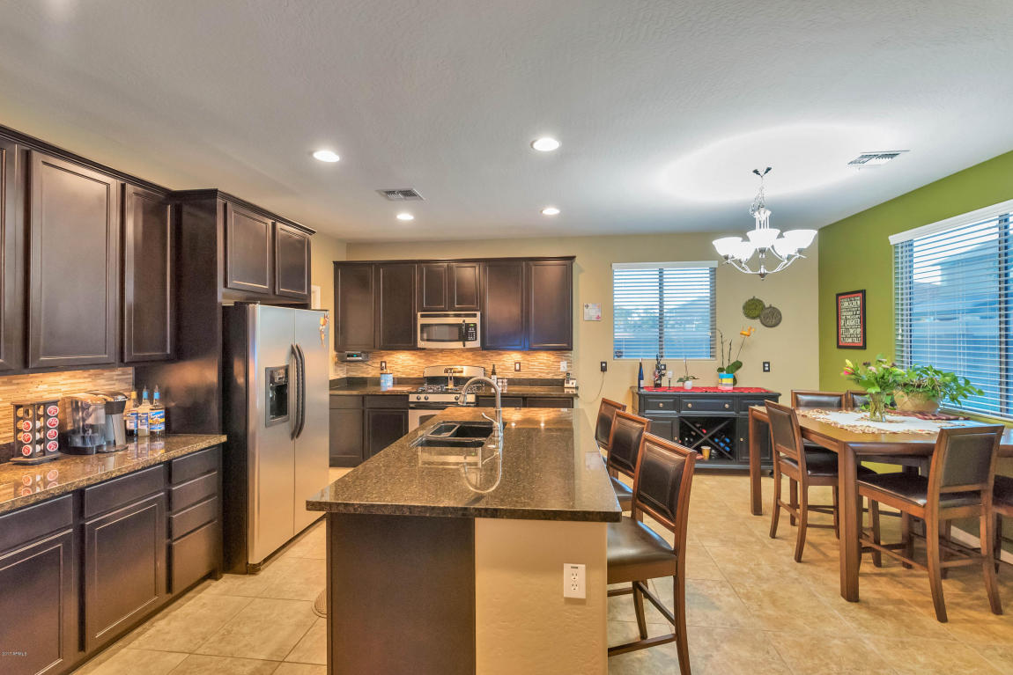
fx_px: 422
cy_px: 338
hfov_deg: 100.4
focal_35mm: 15
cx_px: 506
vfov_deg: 77.3
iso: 2500
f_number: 5
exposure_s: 1/50
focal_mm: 15
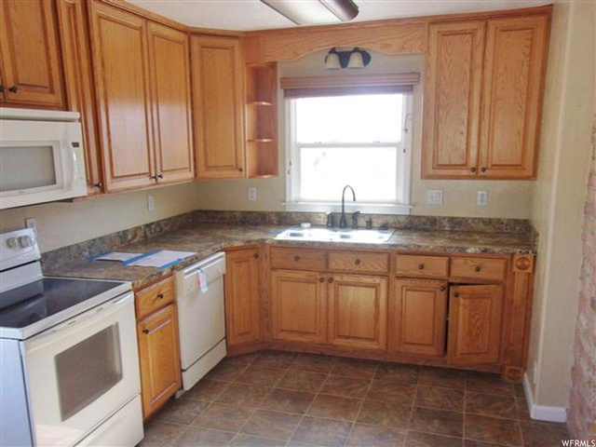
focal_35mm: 27
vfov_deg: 51.4
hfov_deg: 65.3
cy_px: 224
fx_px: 465
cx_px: 298
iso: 80
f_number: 3
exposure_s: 1/56
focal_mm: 4.9
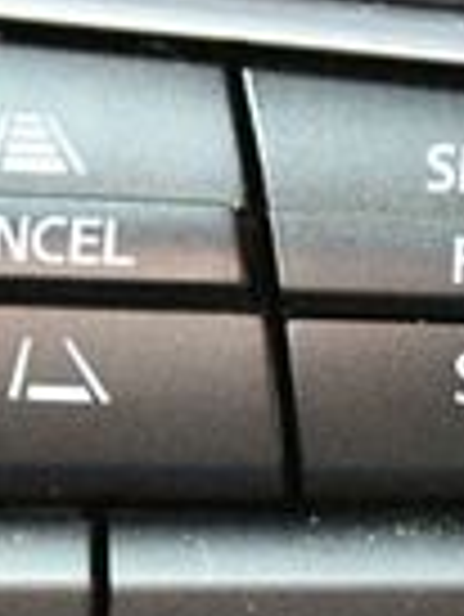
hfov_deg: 5.5
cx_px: -41
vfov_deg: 7.3
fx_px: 4800
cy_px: 486
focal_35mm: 269
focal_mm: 40
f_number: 5.3
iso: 12800
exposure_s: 1/25
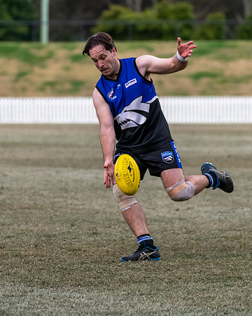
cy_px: 175
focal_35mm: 411
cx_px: 80
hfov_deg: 3.8
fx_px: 3834
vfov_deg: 4.7
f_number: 5.6
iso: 2000
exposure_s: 1/1600
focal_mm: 260
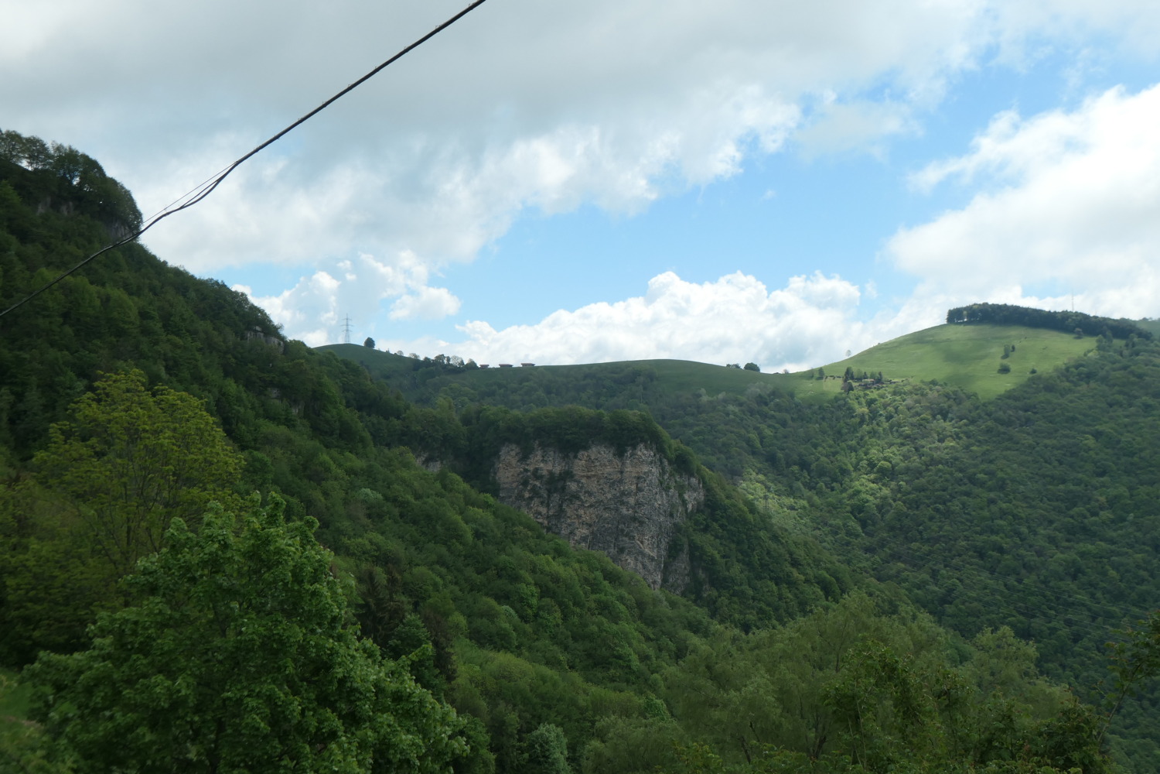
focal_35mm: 38
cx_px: 580
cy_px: 387
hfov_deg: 50.7
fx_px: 1224
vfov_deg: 35.1
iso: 200
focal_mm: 14
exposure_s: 1/800
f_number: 5.6
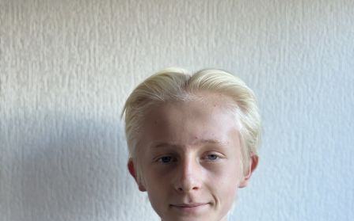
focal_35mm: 37
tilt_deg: -5.3
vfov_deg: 32.6
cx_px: 177
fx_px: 357
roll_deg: +0.3
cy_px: 200
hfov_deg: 52.8
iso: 125
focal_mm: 5.96
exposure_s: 1/121
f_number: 1.6
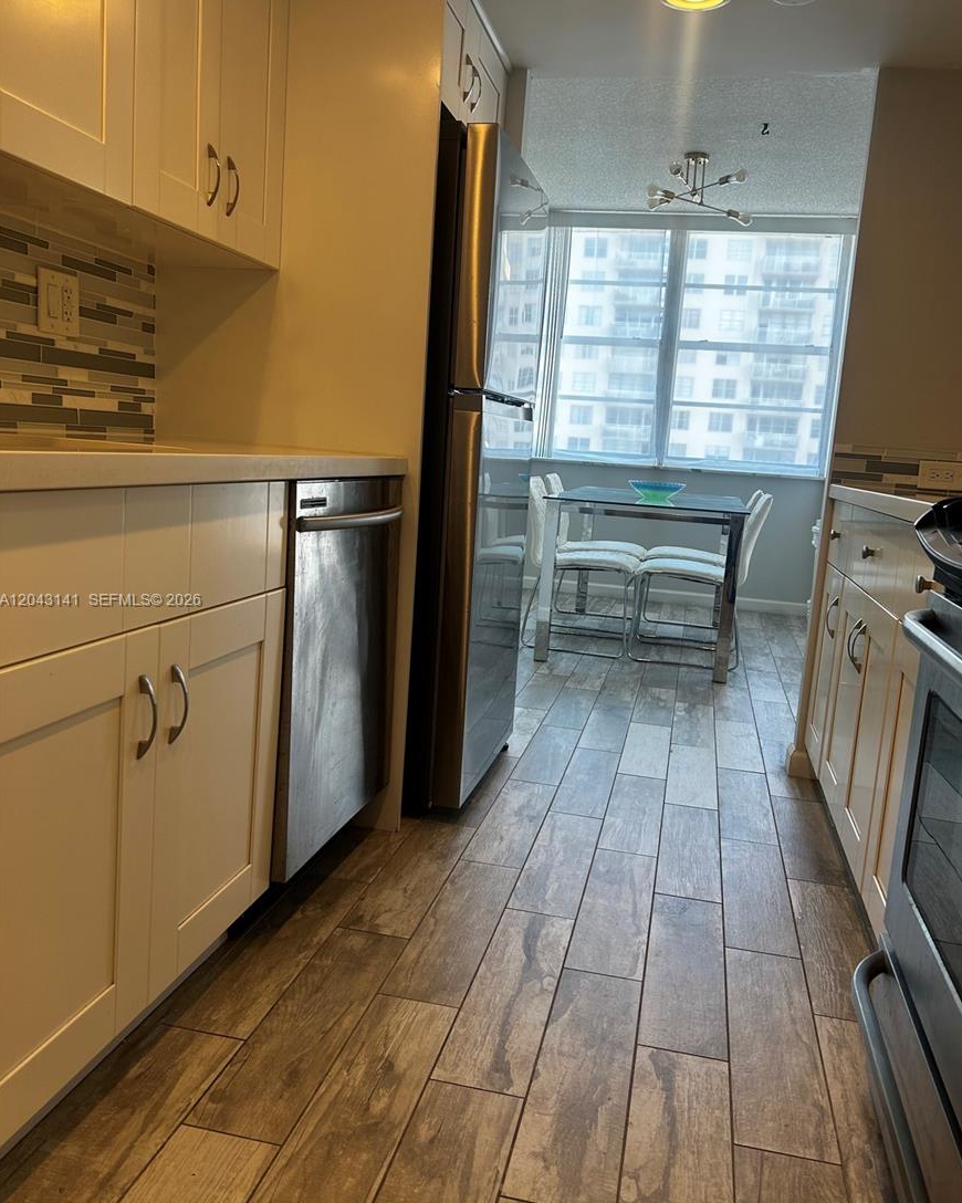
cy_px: 602
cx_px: 494
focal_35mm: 28
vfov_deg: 62.2
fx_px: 997
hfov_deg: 51.5
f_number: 1.5
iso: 40
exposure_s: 1/167
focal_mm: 5.7
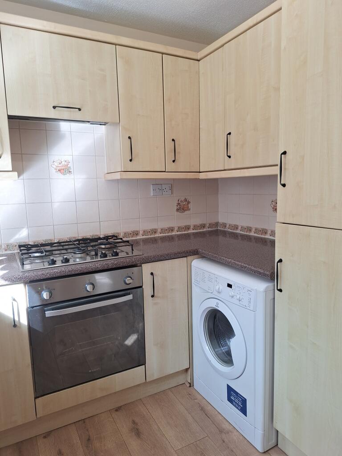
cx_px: 171
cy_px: 228
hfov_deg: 58.9
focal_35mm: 23
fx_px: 303
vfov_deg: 73.9
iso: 40
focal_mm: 5.54
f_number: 1.8
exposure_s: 1/126
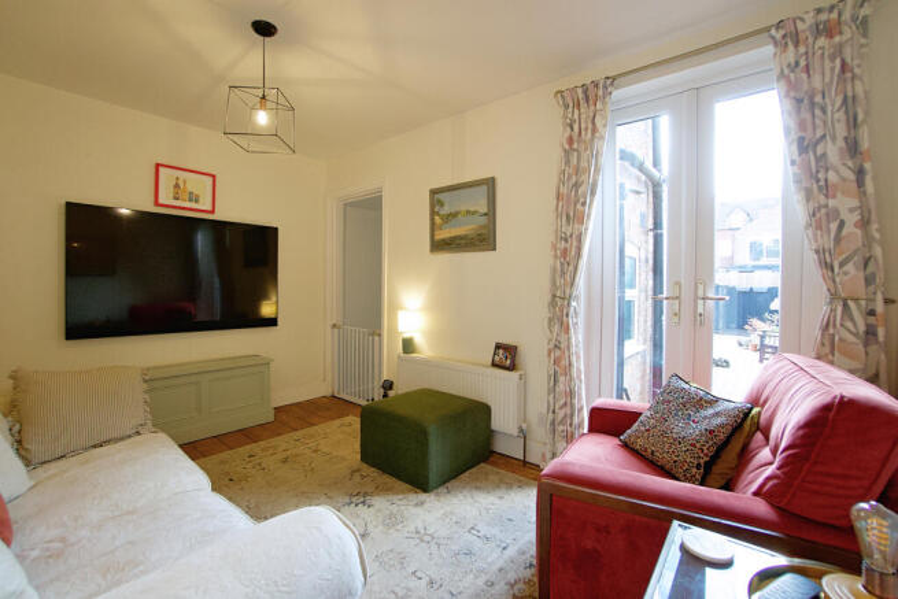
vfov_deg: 77.4
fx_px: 374
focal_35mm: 15
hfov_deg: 100.4
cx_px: 449
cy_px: 300
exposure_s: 1/160
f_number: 4
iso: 1000
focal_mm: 10
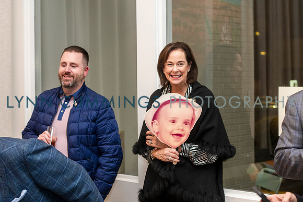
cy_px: 103
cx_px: 173
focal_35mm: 74
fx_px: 621
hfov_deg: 27.4
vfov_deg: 18.5
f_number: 4
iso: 1250
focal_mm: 58
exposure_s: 1/125
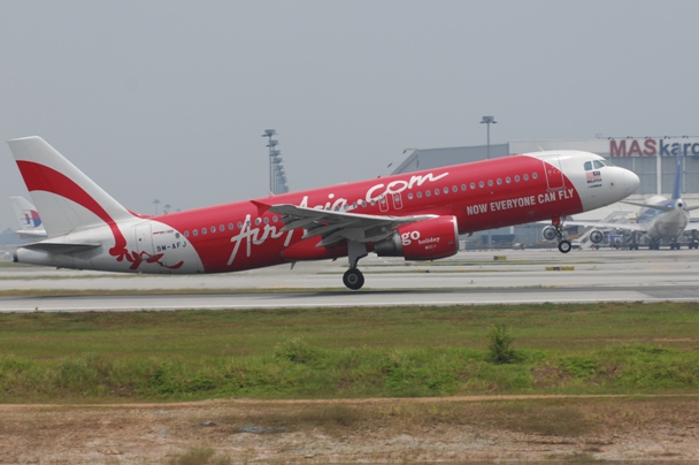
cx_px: 360
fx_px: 4103
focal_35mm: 212
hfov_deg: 9.7
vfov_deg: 6.5
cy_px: 230
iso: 125
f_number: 6.3
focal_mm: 125
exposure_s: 1/1250
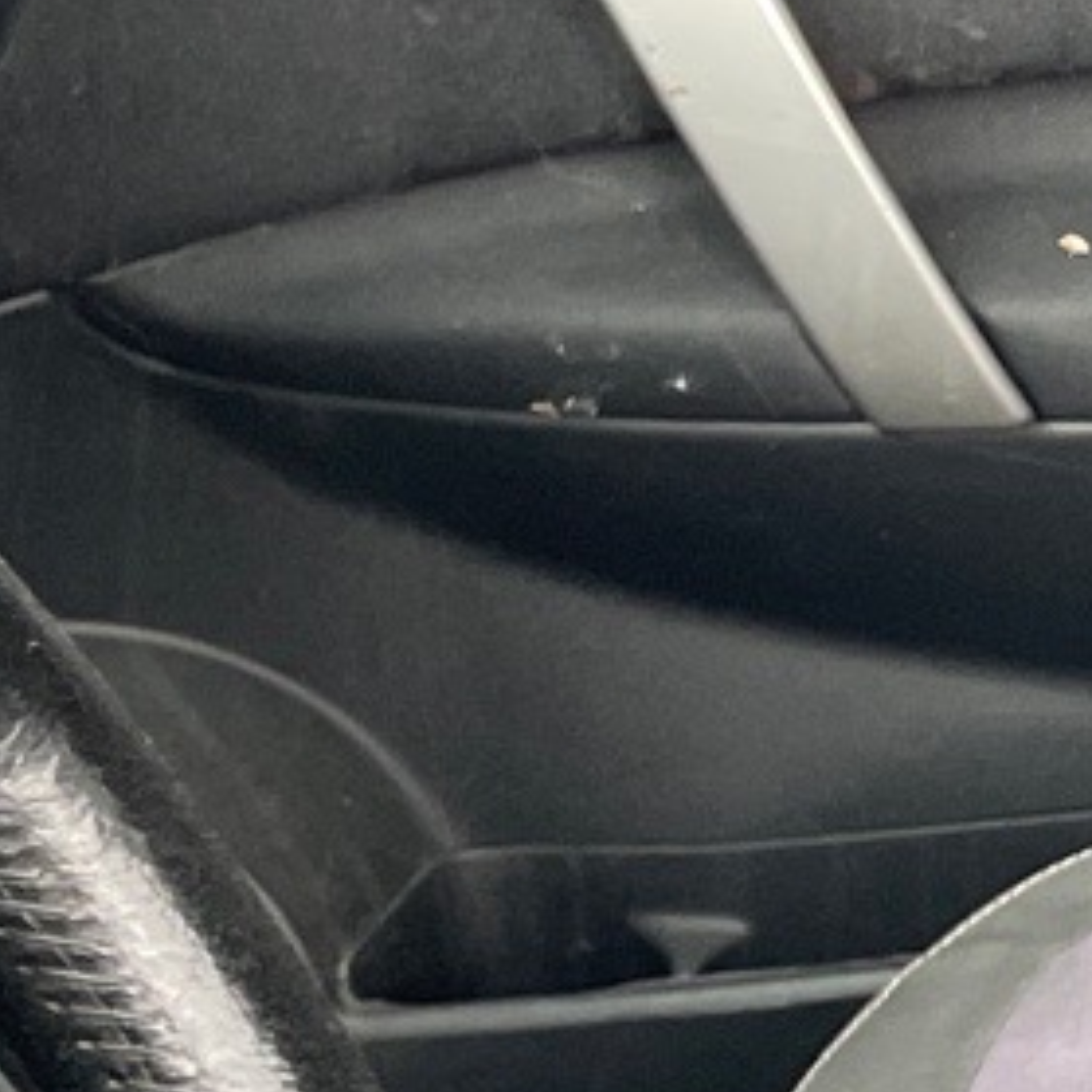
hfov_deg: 9.0
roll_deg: -11.2
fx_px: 5639
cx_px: 3253
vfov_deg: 11.1
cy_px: 626
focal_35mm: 158
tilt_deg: -22.7
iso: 125
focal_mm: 4.2
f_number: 1.6
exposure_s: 1/121
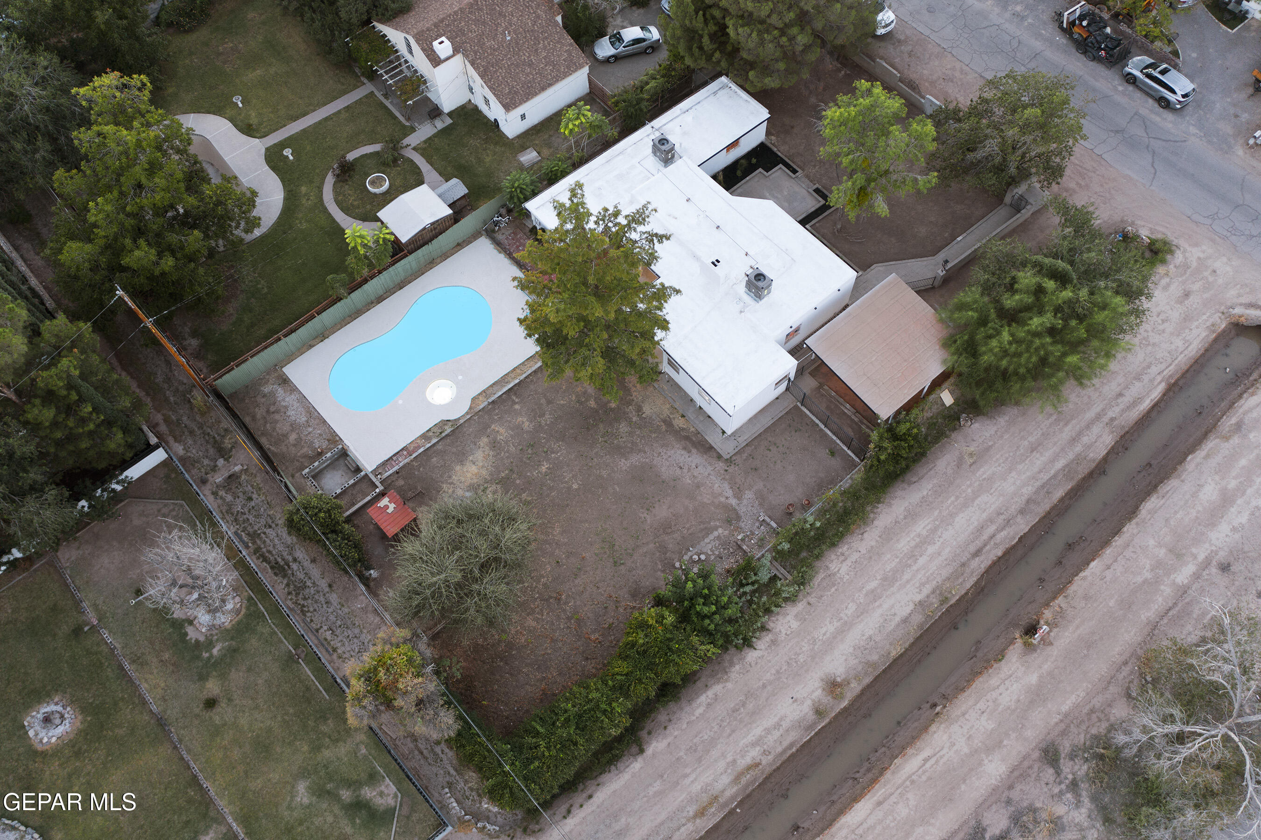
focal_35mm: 28
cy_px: 420
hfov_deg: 65.5
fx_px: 981
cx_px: 630
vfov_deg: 46.4
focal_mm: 10.26
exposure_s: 1/30
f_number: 2.8
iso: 200
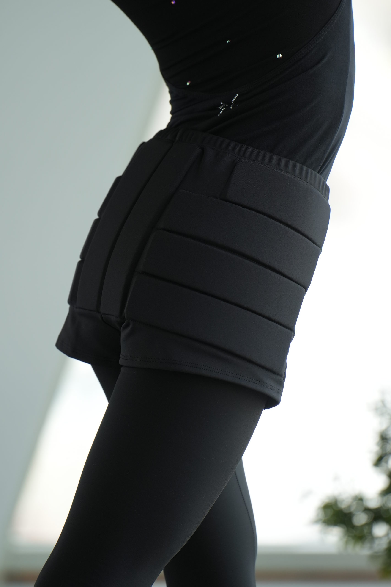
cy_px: 294
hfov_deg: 5.1
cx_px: 196
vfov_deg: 7.6
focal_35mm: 270
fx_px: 4398
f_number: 3.5
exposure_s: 1/320
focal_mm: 180
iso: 320
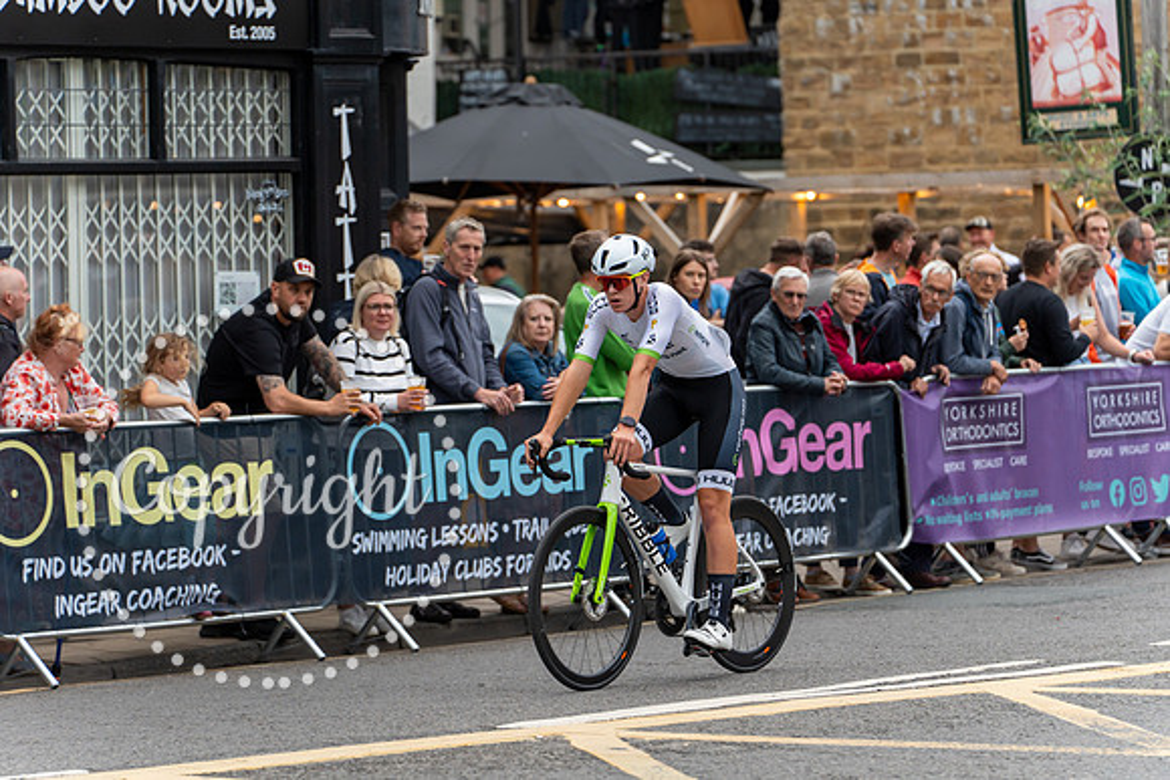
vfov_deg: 9.0
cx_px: 585
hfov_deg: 13.5
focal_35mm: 152
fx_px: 4941
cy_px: 390
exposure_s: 1/800
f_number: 3.5
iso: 500
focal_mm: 152
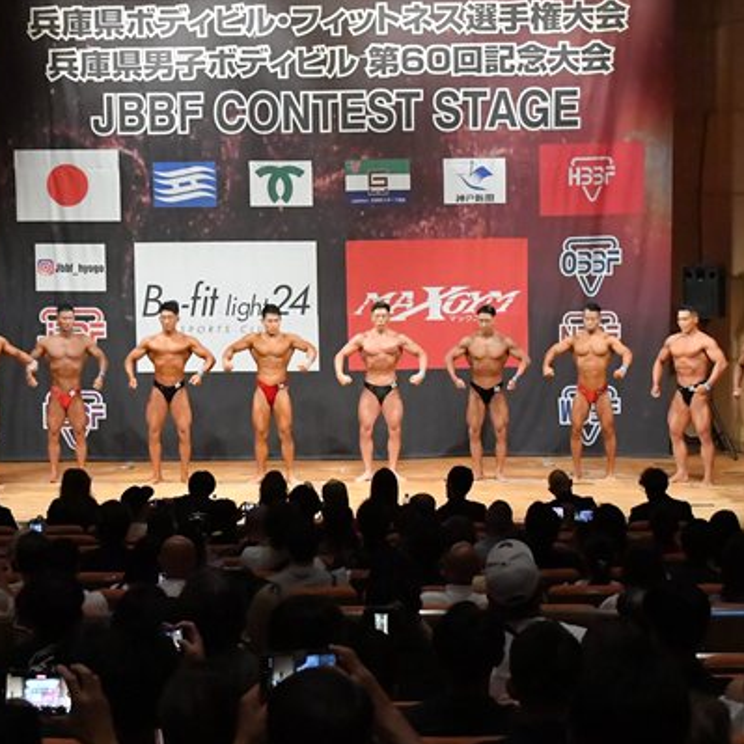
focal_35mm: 99
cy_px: 360
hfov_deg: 17.6
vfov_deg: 17.6
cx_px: 370
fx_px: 2407
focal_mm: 40
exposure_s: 1/400
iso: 11400
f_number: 5.6
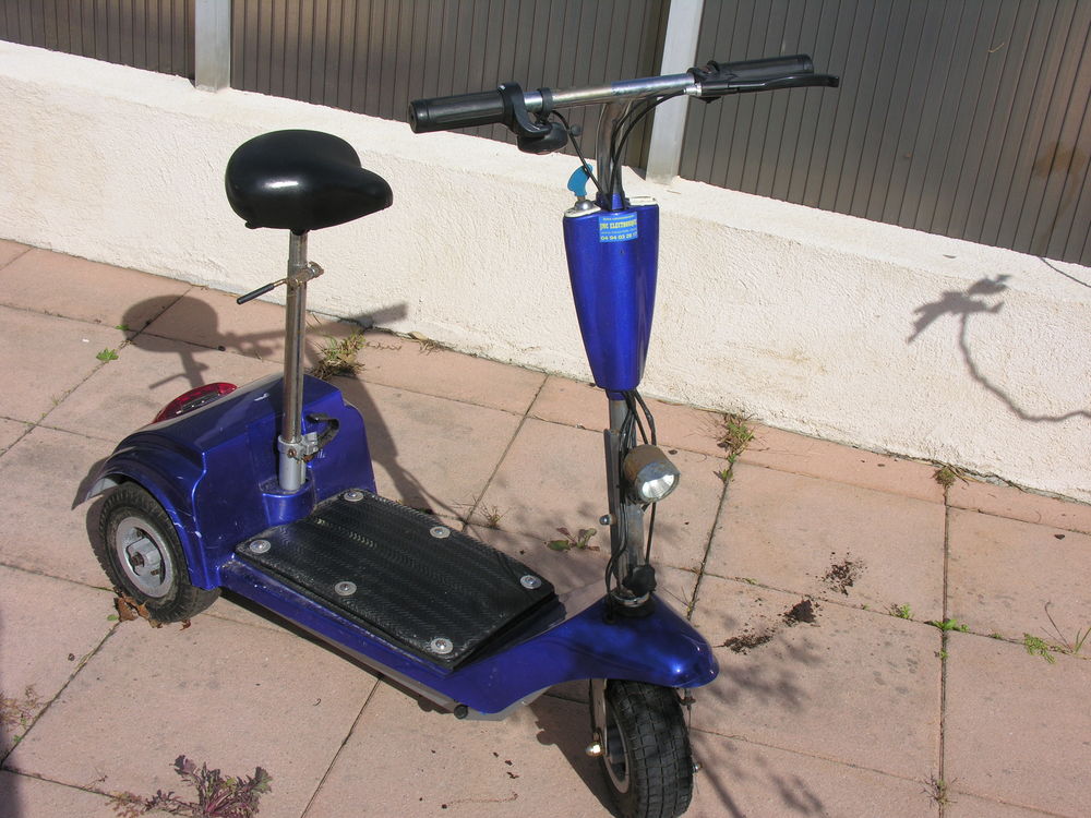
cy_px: 409
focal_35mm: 50
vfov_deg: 29.1
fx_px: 1576
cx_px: 546
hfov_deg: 38.2
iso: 50
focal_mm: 12.7
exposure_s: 1/234
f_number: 7.8
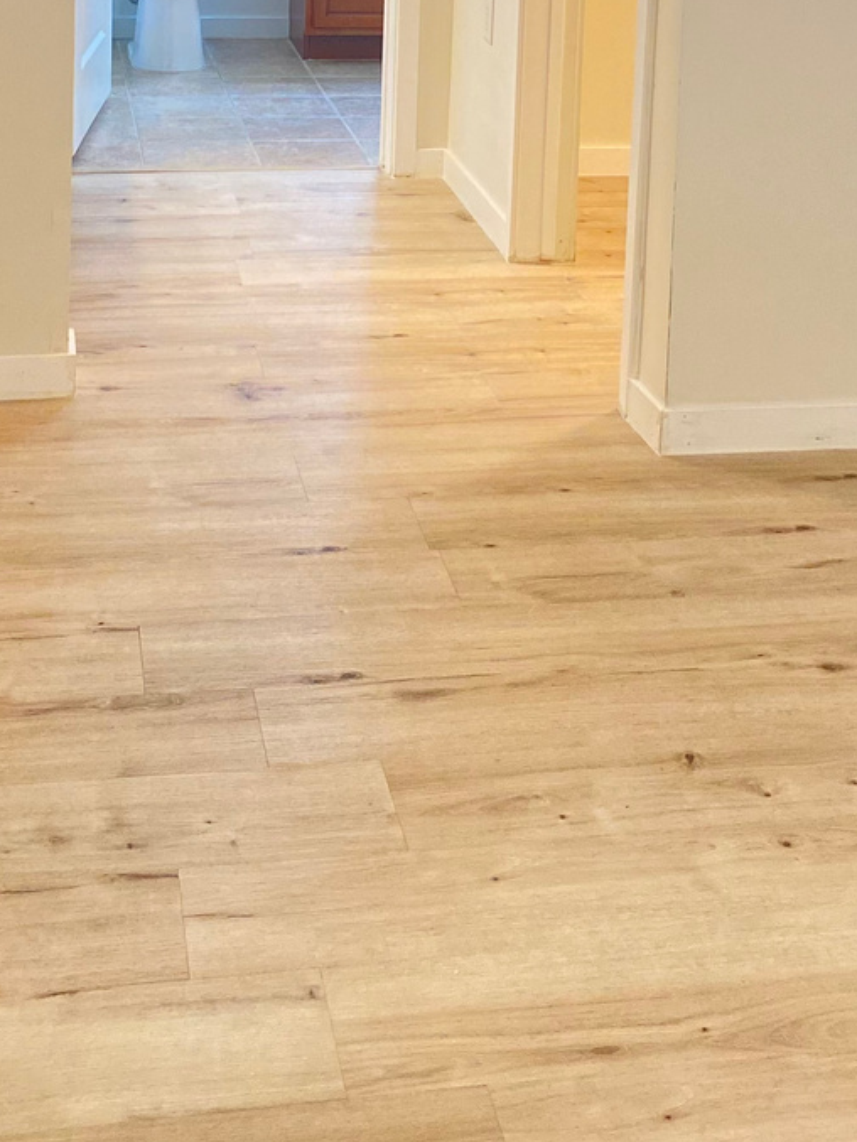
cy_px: -37
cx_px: 420
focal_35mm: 59
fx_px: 1947
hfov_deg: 24.8
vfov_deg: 30.1
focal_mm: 4.25
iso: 250
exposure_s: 1/60
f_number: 1.8
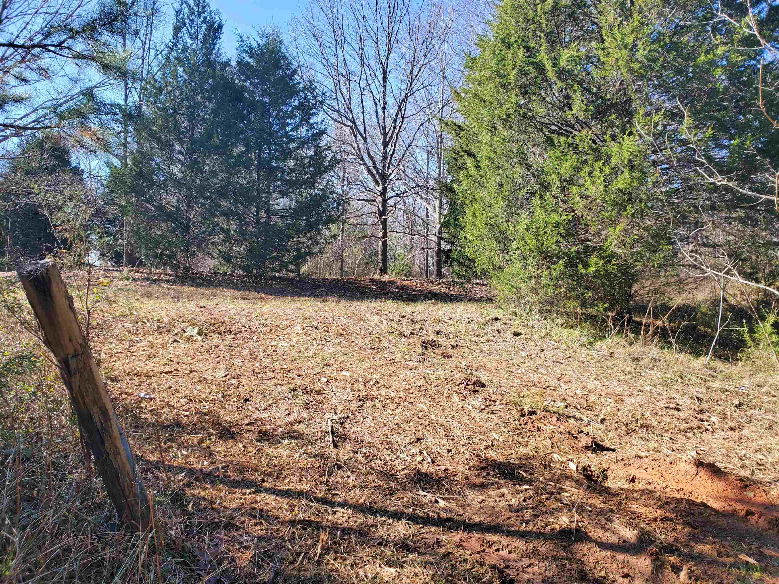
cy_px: 292
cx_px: 390
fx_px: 585
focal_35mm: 26
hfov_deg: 67.3
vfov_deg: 53.1
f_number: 2.4
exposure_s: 1/544
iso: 50
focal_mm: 4.3
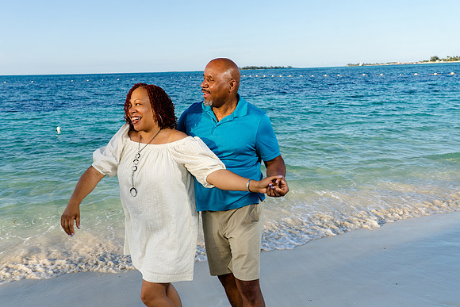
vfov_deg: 42.3
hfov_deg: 60.3
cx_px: 230
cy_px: 154
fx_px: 396
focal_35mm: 31
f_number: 5.6
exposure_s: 1/250
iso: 100
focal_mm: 31
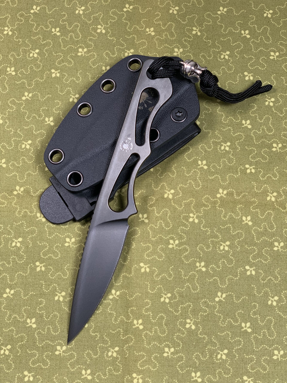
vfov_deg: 36.8
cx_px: 144
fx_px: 575
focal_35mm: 52
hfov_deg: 28.0
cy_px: 192
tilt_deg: -76.6
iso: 200
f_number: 2.4
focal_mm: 6
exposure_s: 1/60
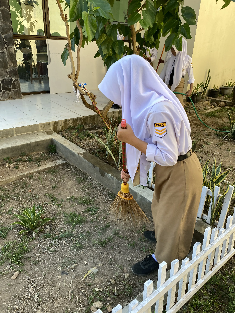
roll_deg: -1.2
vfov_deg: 67.3
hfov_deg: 53.1
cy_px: 156
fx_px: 235
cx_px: 118
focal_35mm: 26
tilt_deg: -25.4
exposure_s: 1/510
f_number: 1.8
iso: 32
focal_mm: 4.25
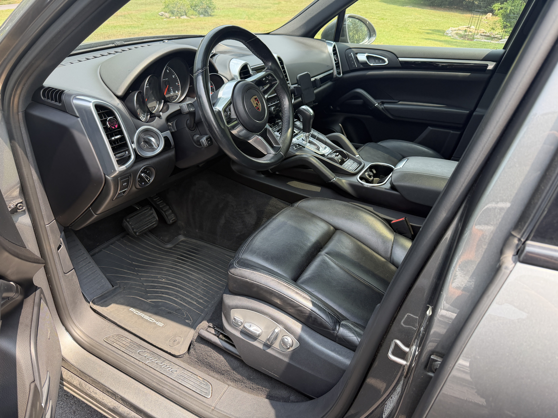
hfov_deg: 71.6
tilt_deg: -29.0
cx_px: 279
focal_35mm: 24
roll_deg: +1.2
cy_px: 209
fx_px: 387
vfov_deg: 56.8
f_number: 1.78
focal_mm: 6.76
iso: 100
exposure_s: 1/524
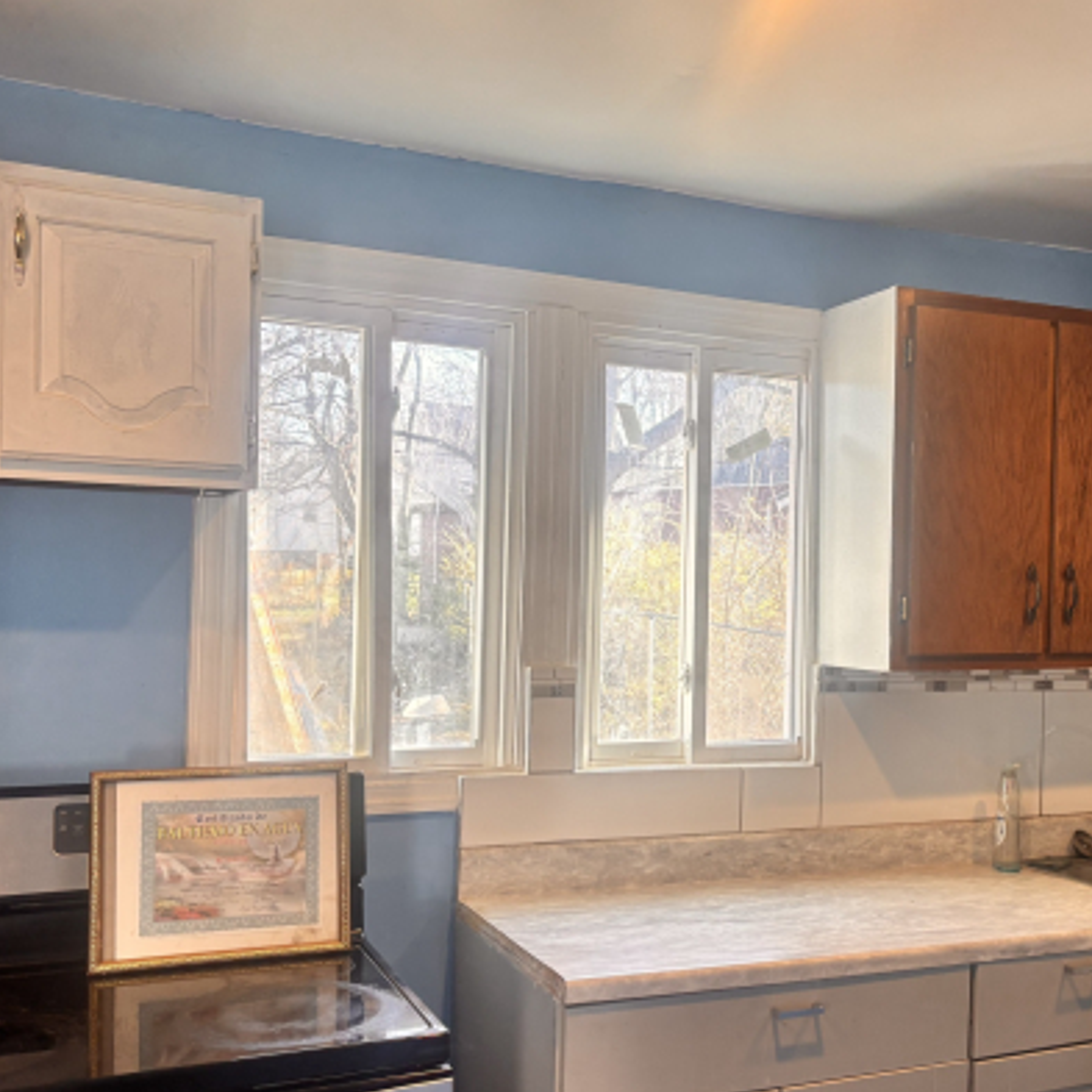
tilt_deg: -1.7
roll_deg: -1.5
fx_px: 1392
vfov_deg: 42.7
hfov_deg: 42.1
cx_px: 749
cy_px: 639
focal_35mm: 39
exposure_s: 1/120
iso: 80
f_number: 1.6
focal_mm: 5.96
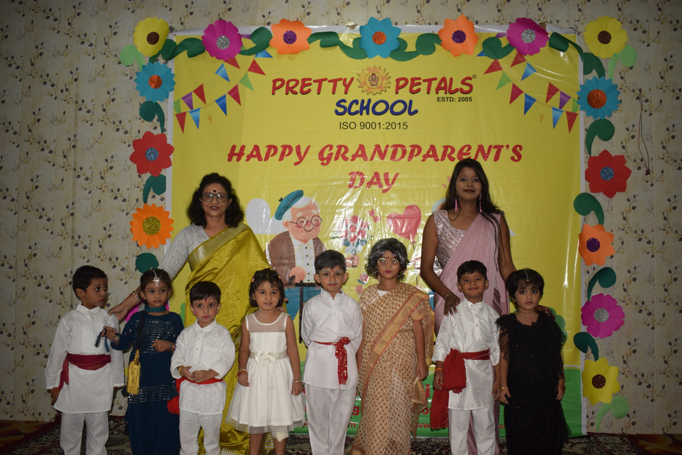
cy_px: 228
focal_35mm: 33
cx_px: 341
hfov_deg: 57.2
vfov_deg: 40.0
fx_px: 625
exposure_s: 1/60
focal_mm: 22
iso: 100
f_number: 3.8
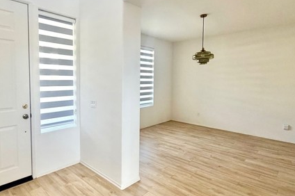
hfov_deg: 78.4
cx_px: 131
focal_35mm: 22
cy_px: 90
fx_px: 180
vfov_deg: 57.1
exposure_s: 1/77
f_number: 2.2
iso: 320
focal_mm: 2.22
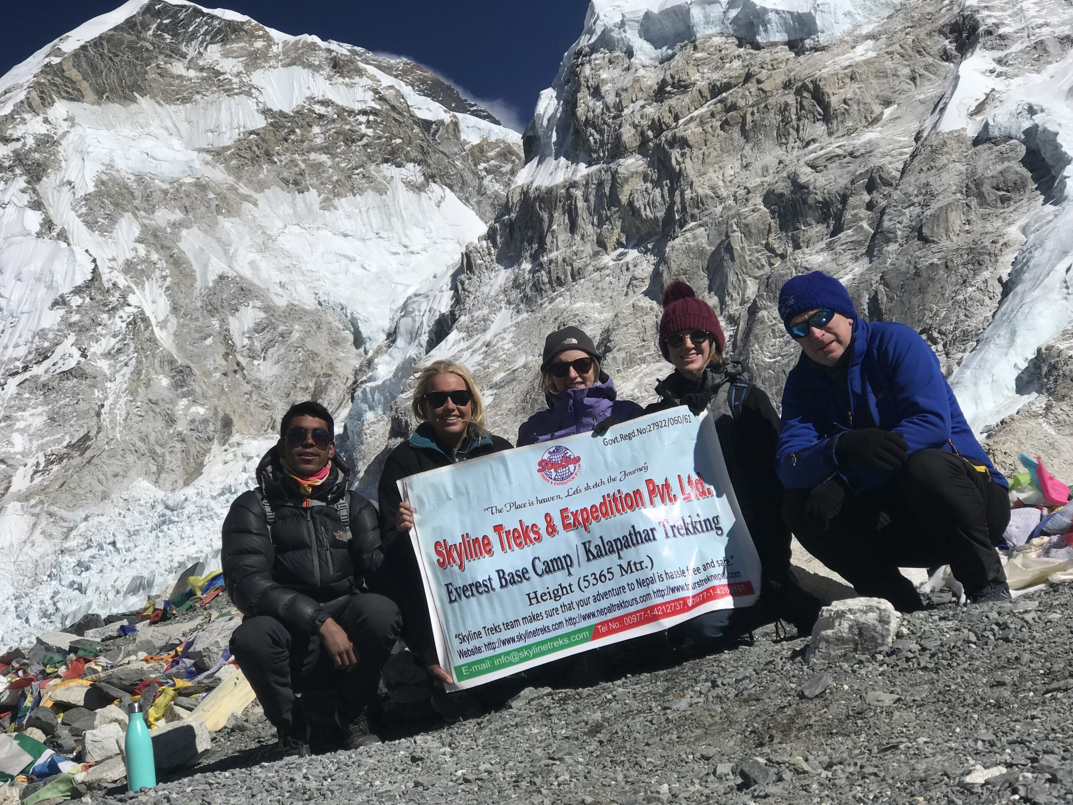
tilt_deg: +12.7
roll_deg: +10.7
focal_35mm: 57
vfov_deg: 25.7
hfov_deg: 33.8
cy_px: 402
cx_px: 536
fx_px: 1767
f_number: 2.8
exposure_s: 1/2907
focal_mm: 6.6
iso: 20
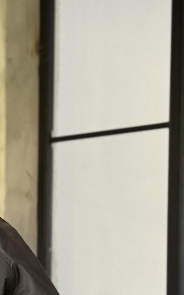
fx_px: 1091
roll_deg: -0.8
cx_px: -98
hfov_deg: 9.4
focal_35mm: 136
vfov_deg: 15.2
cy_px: 278
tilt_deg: +0.8
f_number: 1.78
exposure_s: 1/60
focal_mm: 6.76
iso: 200
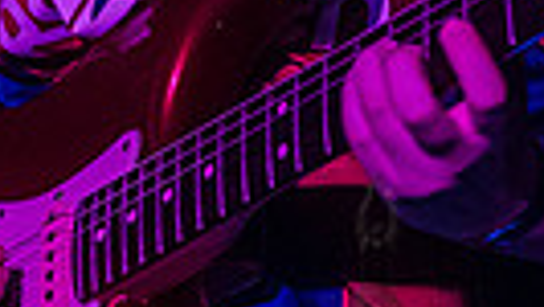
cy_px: -200
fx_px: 3551
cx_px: 447
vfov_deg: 4.9
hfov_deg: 8.7
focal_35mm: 246
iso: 16000
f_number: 3.2
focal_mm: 49
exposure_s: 1/200
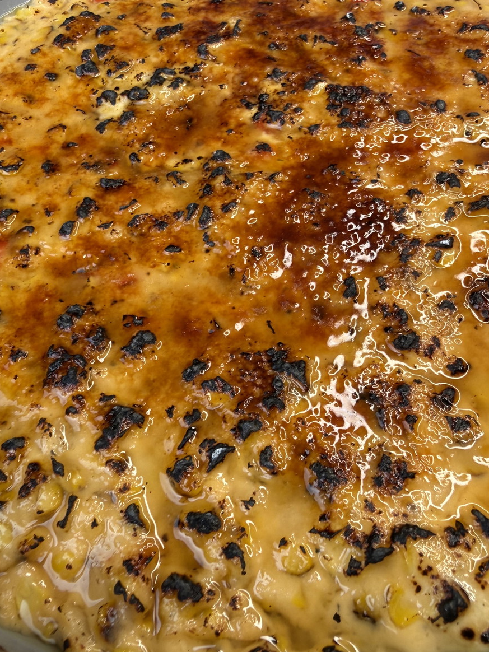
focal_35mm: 33
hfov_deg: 42.9
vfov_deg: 54.2
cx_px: 230
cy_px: 215
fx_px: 622
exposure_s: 1/101
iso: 40
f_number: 2.2
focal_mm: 2.22
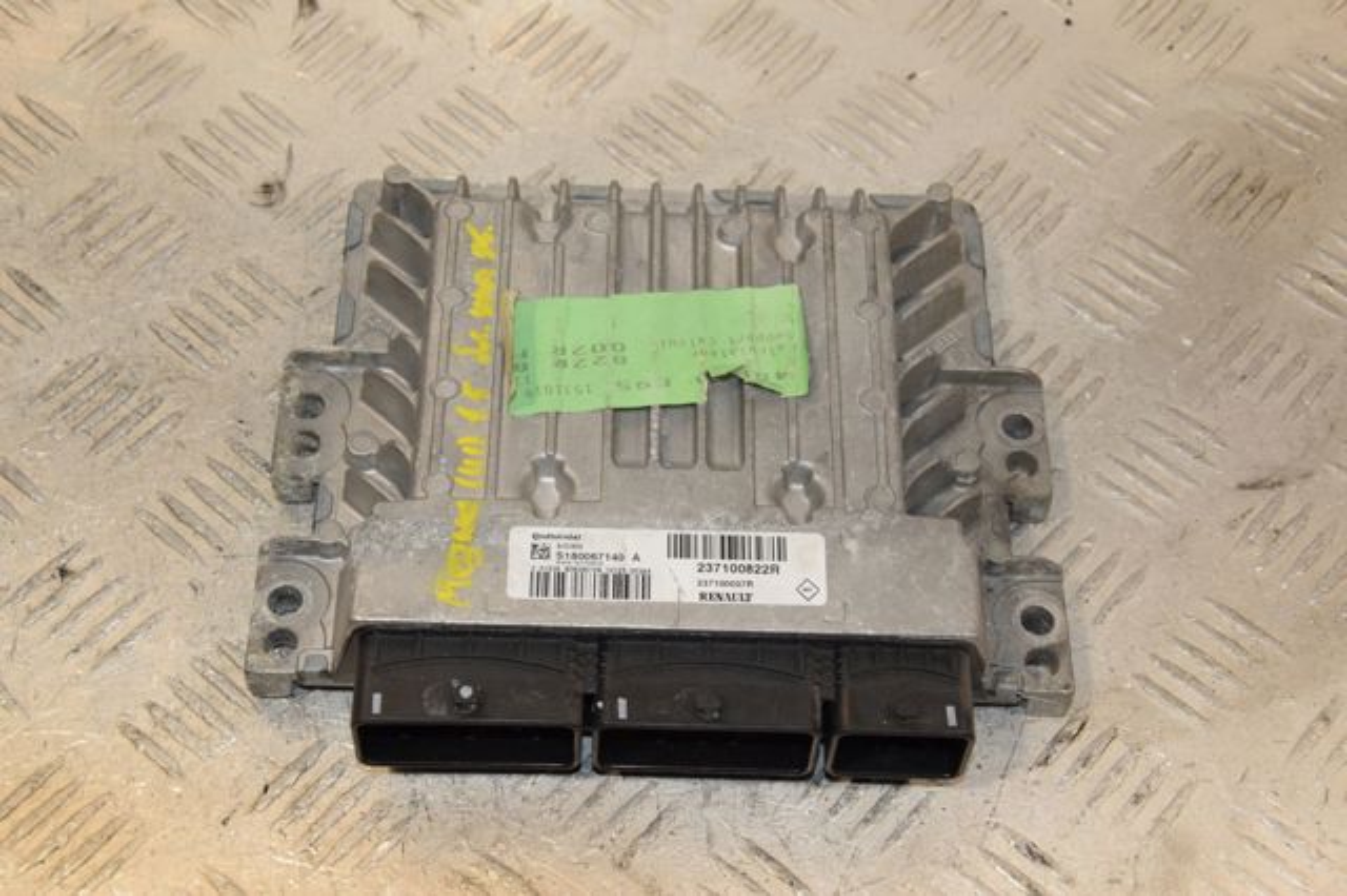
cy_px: 448
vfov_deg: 22.6
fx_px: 2244
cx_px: 674
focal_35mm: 60
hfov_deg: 33.4
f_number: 8
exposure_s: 1/200
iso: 1600
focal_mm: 40
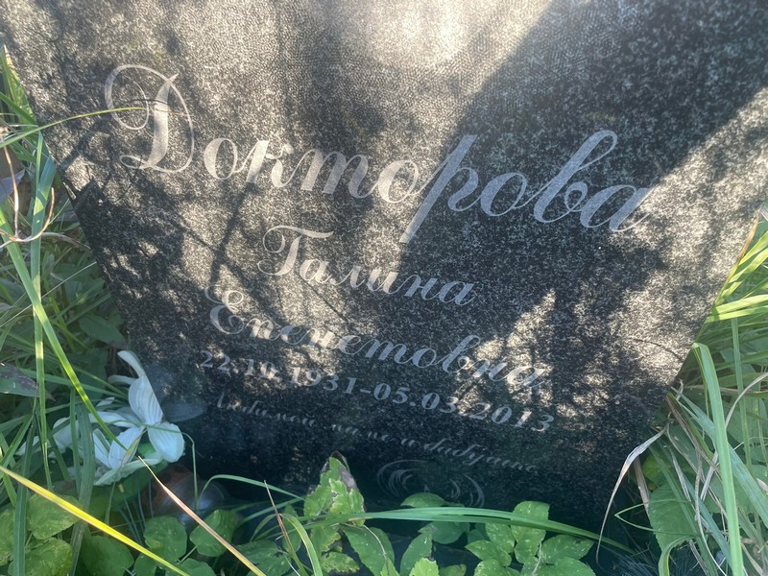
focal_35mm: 26
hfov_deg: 67.3
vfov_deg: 53.1
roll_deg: +1.1
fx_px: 577
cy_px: 288
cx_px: 384
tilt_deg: -43.9
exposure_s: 1/121
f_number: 1.6
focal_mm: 4.2
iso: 40
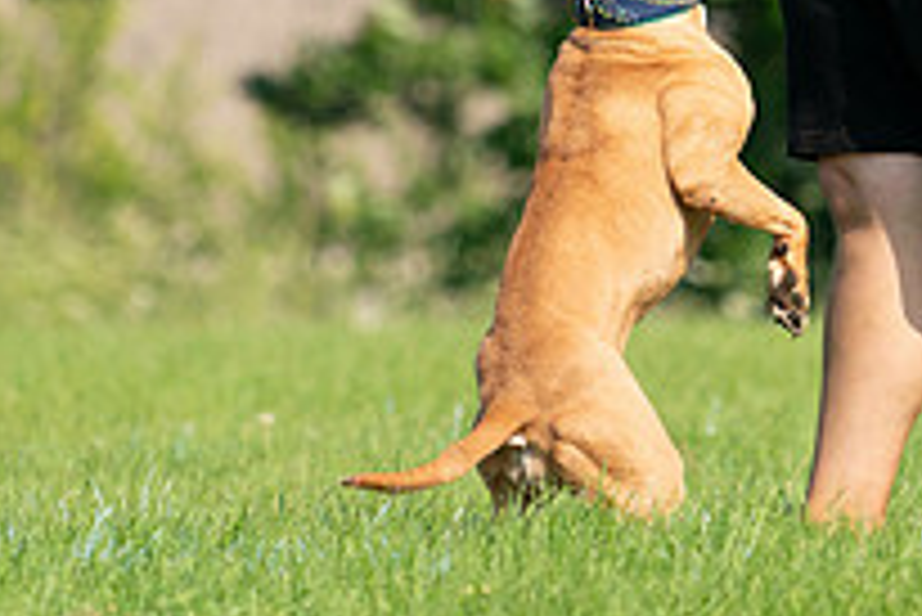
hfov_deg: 2.5
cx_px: 643
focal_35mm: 835
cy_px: -191
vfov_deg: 1.6
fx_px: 21400
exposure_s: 1/4000
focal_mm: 295
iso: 1250
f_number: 5.6
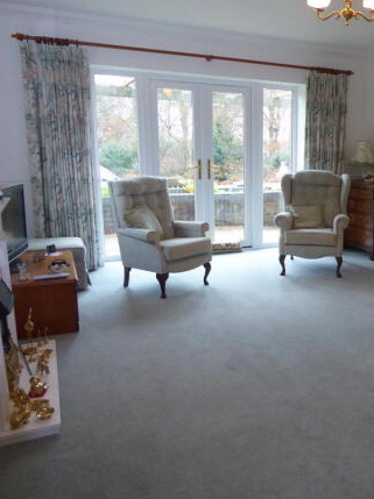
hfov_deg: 39.7
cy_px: 252
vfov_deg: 54.0
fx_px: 491
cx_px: 309
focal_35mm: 34
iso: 640
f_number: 3.3
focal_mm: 4.3
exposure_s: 1/60
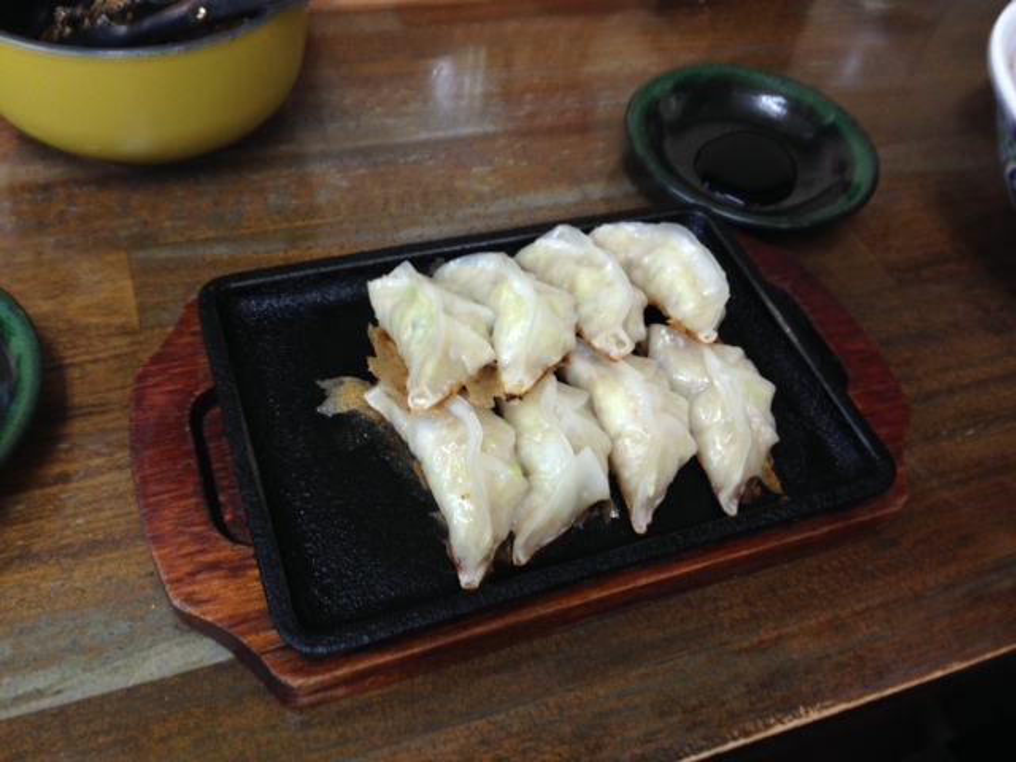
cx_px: 508
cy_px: 381
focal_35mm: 33
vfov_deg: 42.9
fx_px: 969
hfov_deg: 55.4
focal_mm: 4.12
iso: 100
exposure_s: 1/20
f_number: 2.4
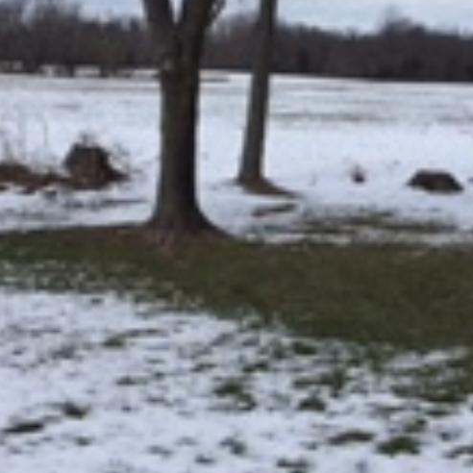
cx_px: 230
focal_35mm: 75
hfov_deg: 23.1
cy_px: 83
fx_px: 1159
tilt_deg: -0.5
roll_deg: -2.4
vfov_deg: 22.7
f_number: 2.2
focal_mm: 4.15
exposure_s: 1/3300
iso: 32
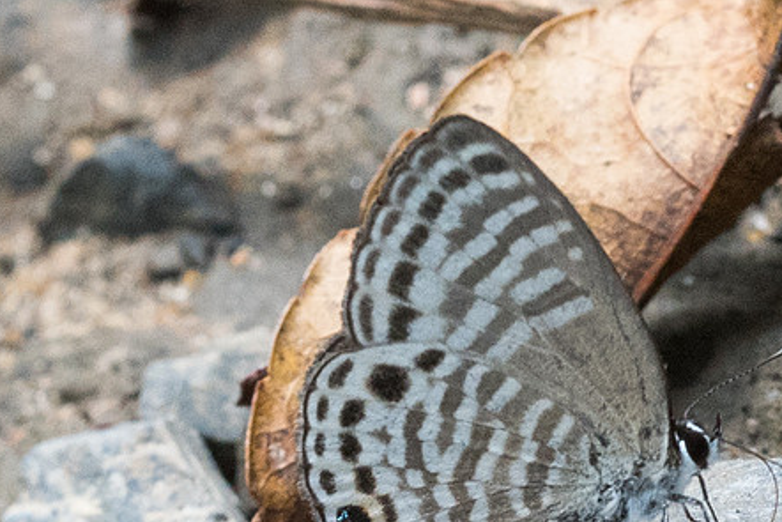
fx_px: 29898
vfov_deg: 1.0
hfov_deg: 1.5
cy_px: 397
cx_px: 546
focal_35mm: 1376
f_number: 10
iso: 1000
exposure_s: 1/400
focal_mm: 150
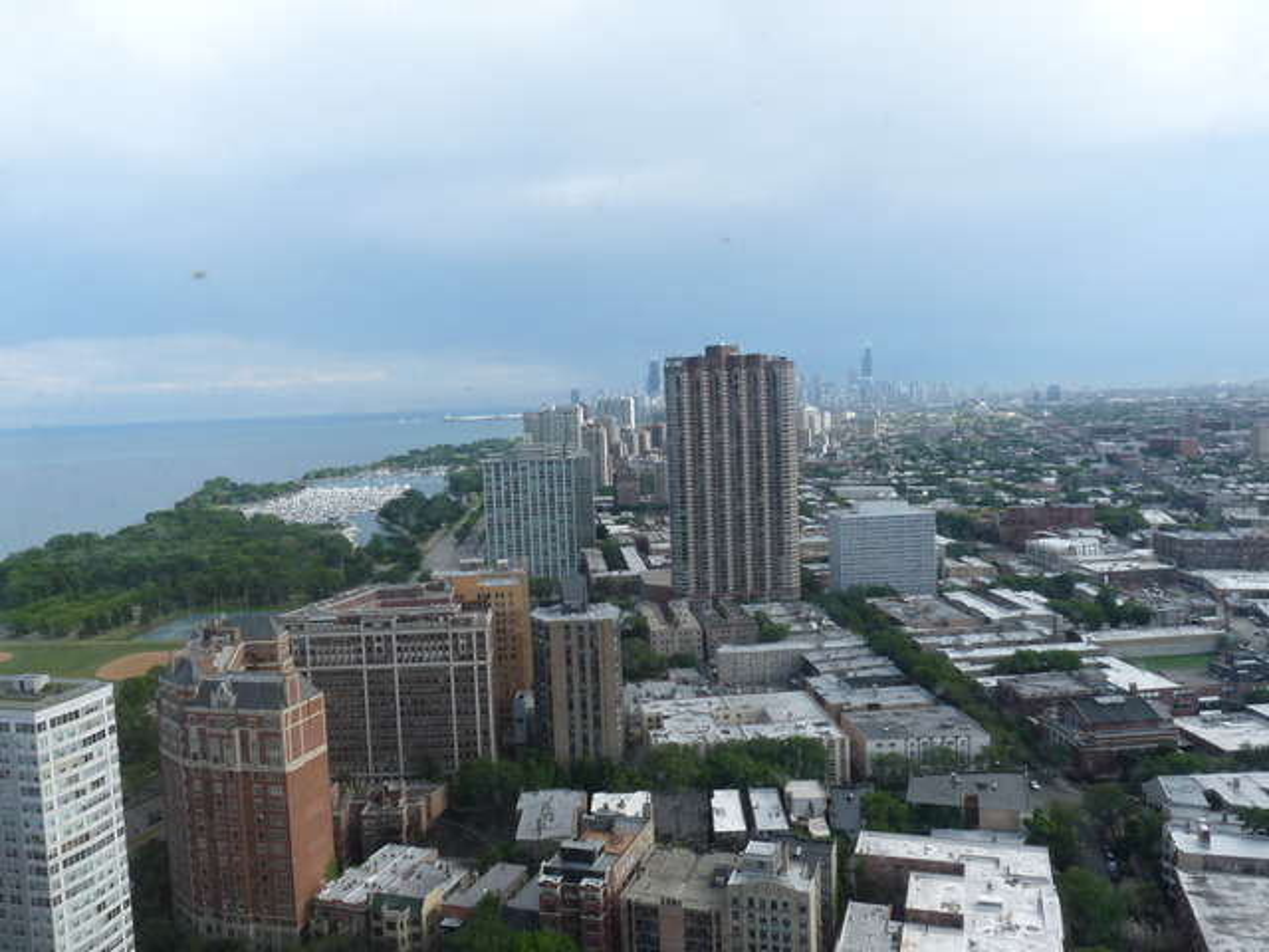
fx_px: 990
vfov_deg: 51.4
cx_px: 634
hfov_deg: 65.3
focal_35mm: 27
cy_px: 476
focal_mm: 4.8
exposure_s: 1/200
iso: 100
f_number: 5
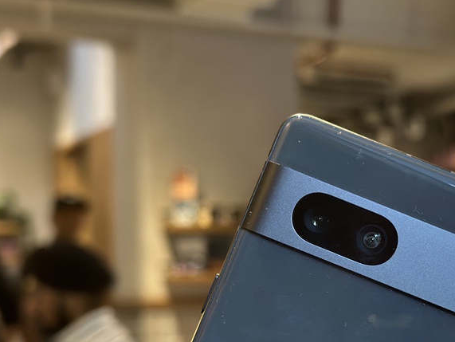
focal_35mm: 84
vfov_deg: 17.5
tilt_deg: +1.8
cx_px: 382
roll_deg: +1.1
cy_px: 259
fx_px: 1105
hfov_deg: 22.9
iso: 160
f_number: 1.78
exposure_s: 1/100
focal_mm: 6.86
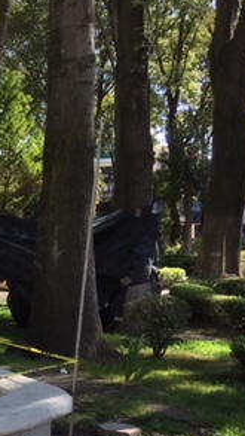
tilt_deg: -2.2
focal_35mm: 69
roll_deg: -0.2
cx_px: -214
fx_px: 796
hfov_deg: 14.9
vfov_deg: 30.3
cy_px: 290
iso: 32
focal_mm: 4.15
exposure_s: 1/534
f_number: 2.2
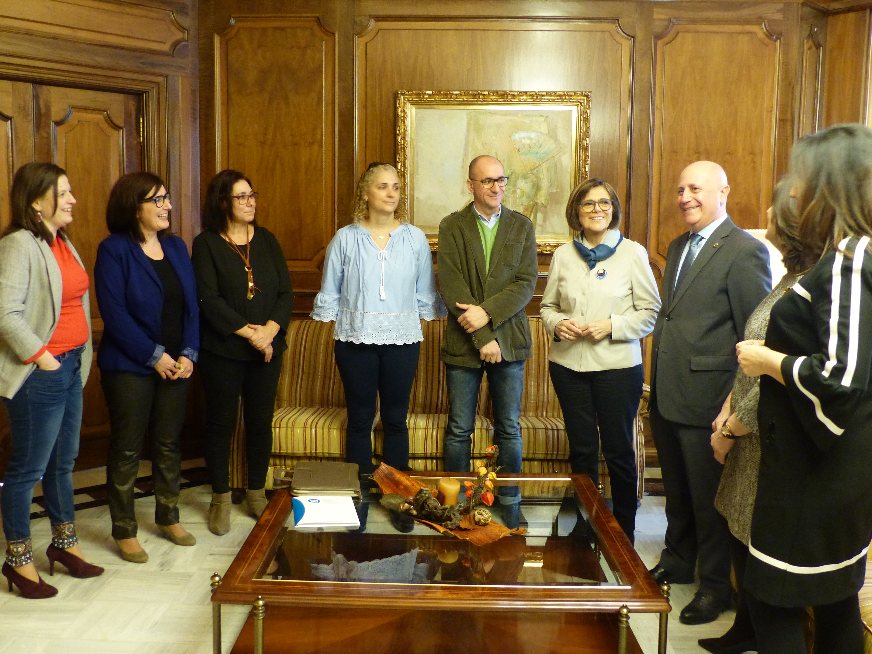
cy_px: 327
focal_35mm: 34
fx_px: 856
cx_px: 436
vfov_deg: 41.8
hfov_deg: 54.0
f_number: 2.8
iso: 400
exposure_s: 1/15
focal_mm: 6
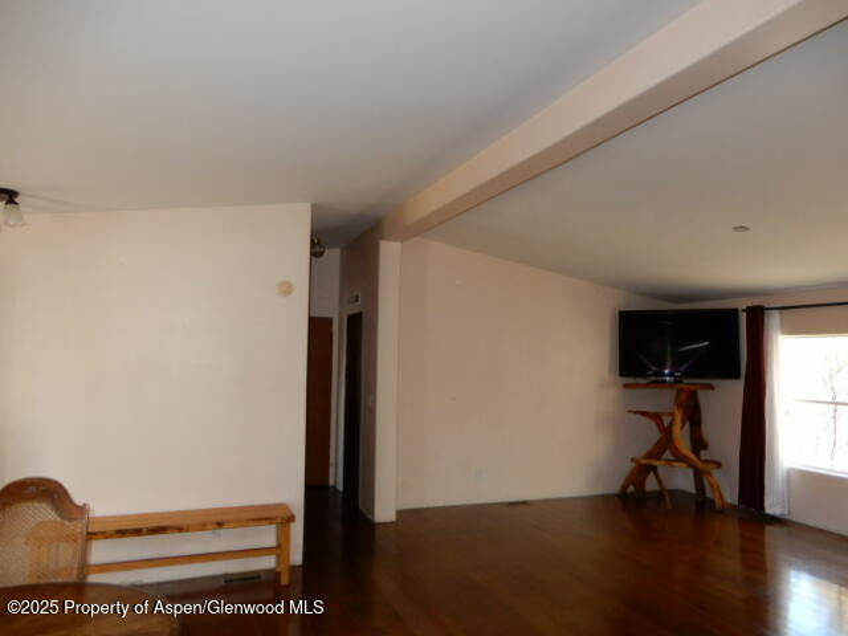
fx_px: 588
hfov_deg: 71.6
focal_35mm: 24
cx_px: 424
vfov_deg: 56.8
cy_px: 318
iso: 220
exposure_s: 1/30
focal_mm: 4.3
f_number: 3.4
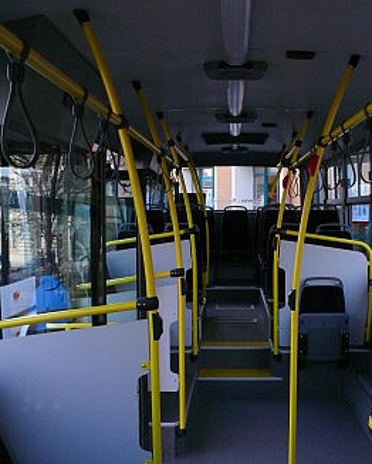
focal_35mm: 47
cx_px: 231
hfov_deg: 32.0
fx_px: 646
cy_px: 301
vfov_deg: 39.2
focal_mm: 7.4
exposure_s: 1/200
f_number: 4.5
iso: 400
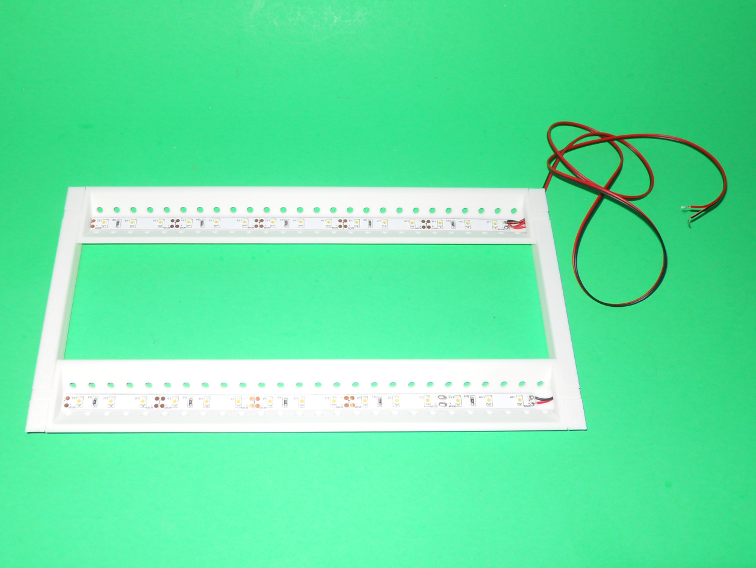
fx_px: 612
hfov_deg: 63.4
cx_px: 378
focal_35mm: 28
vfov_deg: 49.8
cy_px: 284
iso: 80
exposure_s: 1/25
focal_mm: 5
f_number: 2.7
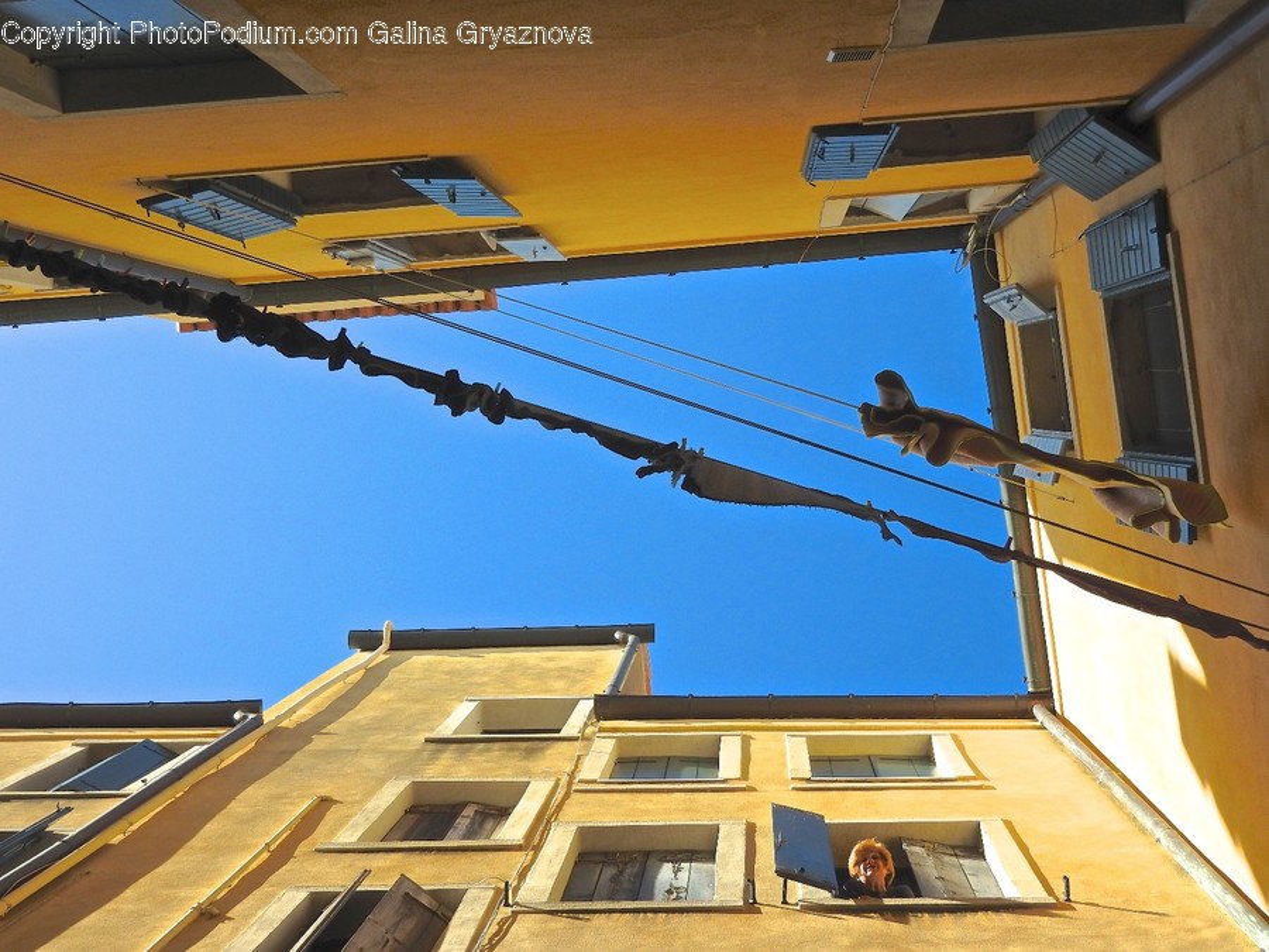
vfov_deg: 26.6
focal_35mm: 55
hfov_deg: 34.9
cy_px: 476
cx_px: 634
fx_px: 2016
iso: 100
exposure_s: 1/800
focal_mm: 9.9
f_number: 4
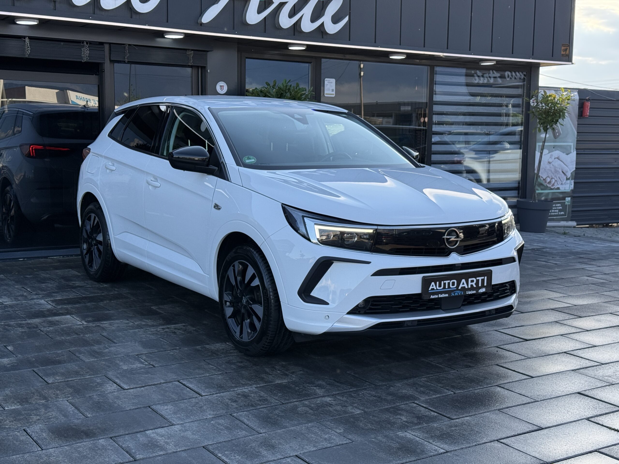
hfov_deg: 39.7
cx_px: 310
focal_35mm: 48
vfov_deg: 30.3
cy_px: 232
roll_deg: -0.9
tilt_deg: -6.6
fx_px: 858
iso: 100
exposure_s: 1/1353
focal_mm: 6.76
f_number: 1.78
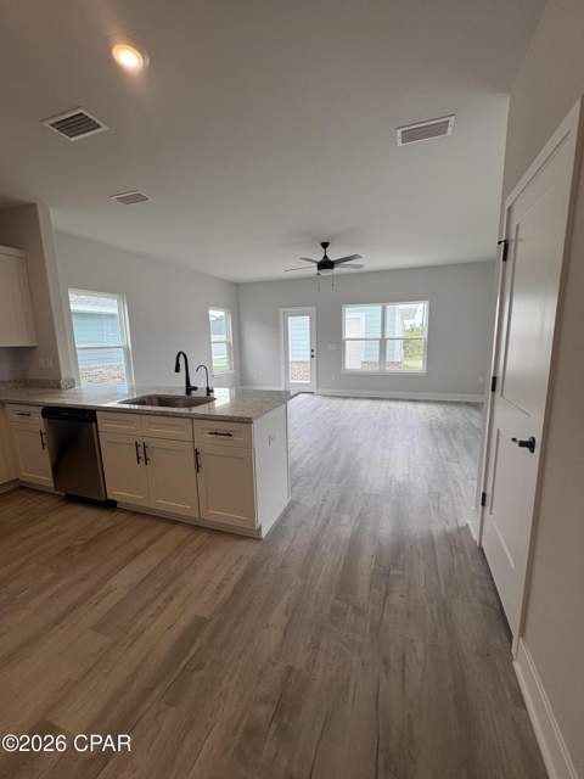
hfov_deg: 85.7
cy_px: 390
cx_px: 292
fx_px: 315
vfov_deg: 102.1
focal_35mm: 14
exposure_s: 1/153
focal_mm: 2.22
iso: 40
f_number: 2.2
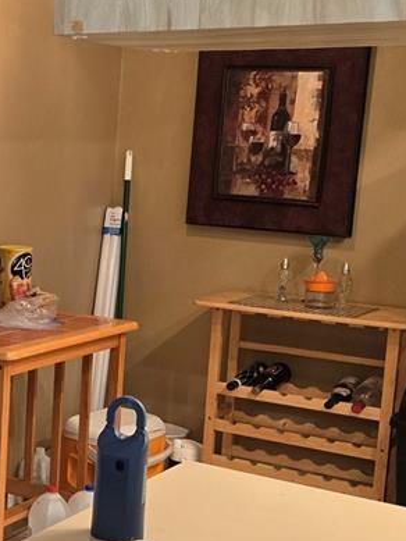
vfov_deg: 27.4
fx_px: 1110
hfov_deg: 19.6
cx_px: -76
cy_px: 314
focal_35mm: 71
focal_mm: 6.3
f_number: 1.7
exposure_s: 1/120
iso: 400
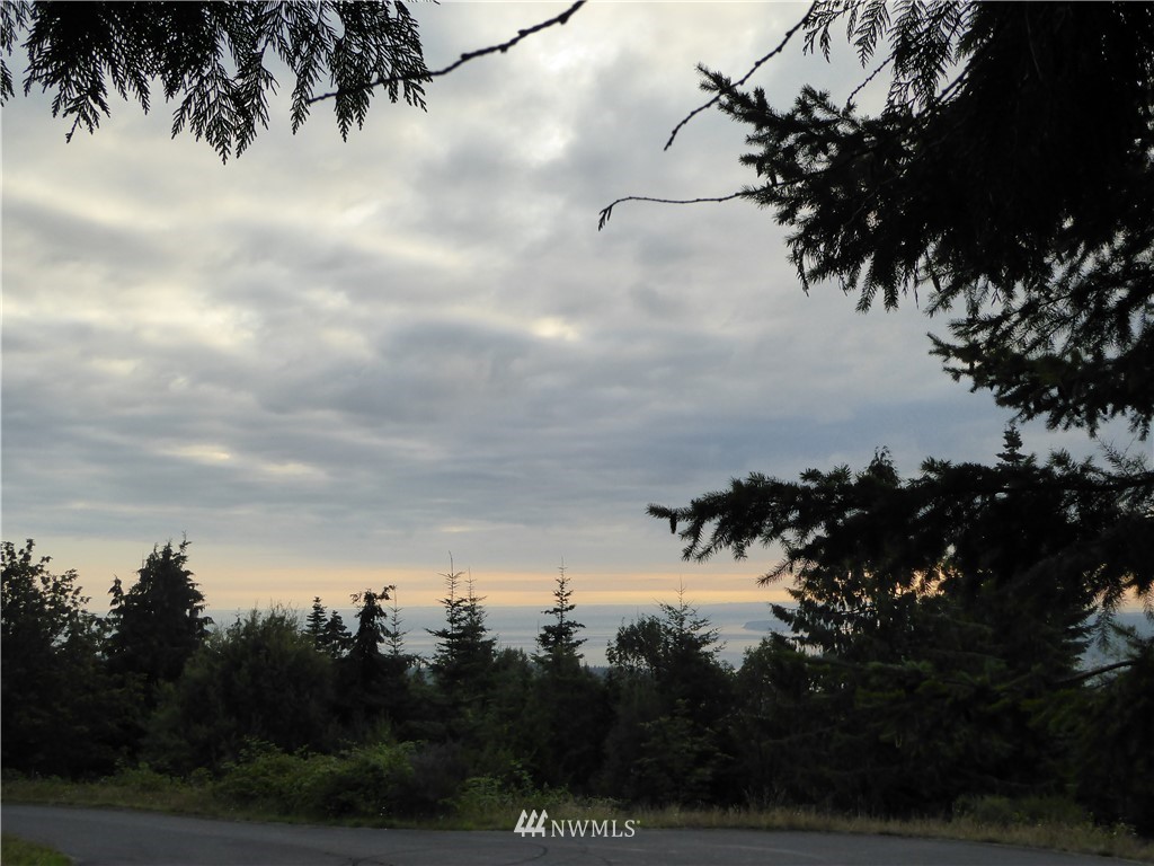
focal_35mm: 46
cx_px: 577
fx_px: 1534
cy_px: 433
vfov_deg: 31.5
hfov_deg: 41.2
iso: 200
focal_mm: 7.8
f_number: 3.9
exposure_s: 1/500
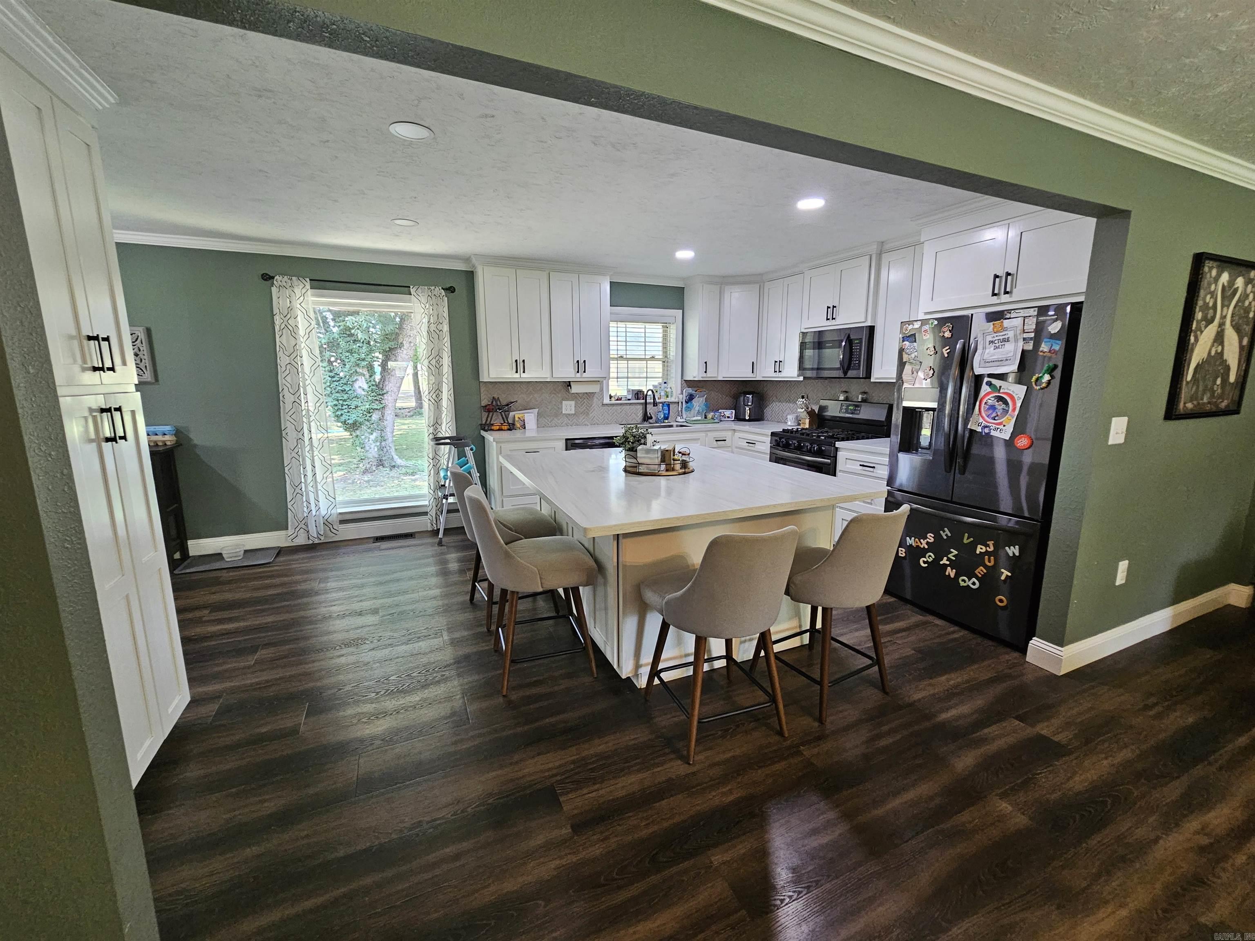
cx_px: 628
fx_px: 471
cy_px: 470
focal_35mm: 13
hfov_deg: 106.2
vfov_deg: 89.9
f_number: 2.2
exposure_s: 1/30
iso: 320
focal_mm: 2.2
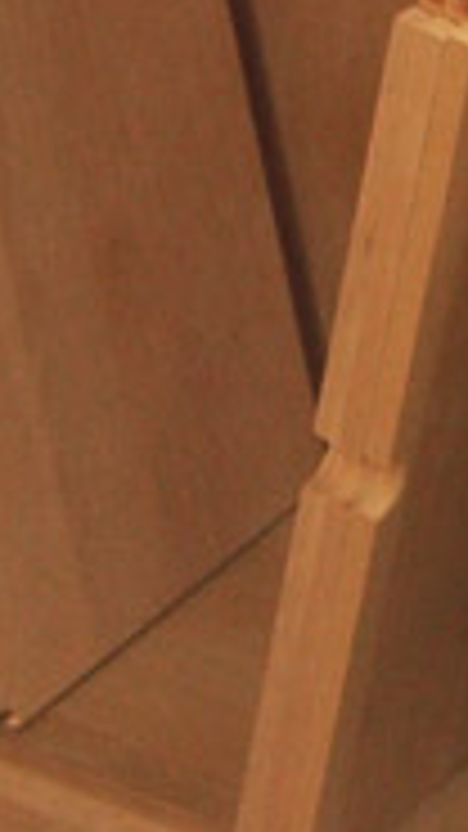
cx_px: 410
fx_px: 3090
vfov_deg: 14.8
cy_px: -193
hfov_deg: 8.6
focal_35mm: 140
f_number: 3.4
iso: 140
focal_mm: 5.5
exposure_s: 1/8
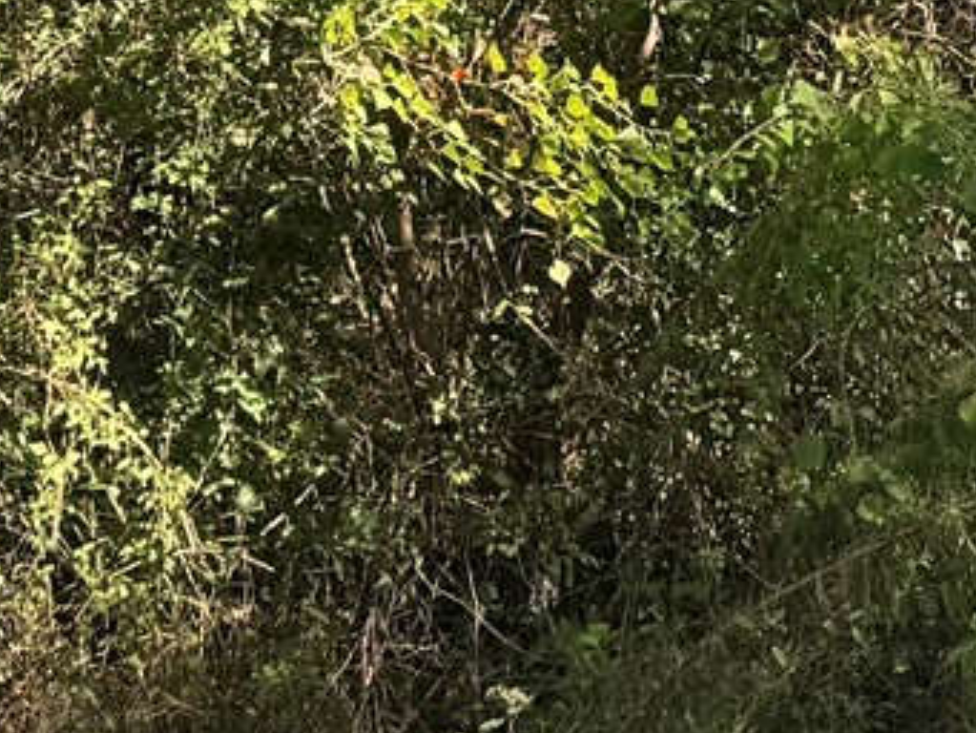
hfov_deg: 13.6
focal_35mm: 144
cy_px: -816
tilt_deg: +7.7
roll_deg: -1.3
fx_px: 4062
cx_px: 209
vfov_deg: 9.5
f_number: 1.78
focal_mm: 6.76
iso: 80
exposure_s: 1/995
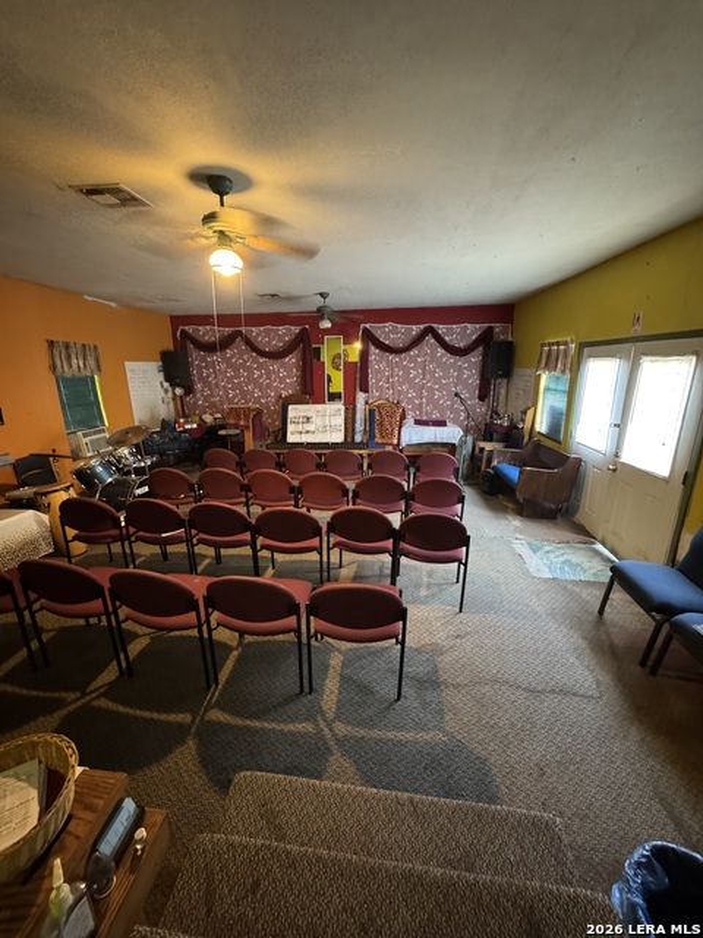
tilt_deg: -14.0
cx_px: 352
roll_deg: +0.0
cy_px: 469
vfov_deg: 102.1
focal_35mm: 14
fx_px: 379
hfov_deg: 85.7
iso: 1250
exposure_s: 1/30
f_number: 2.2
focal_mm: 2.22
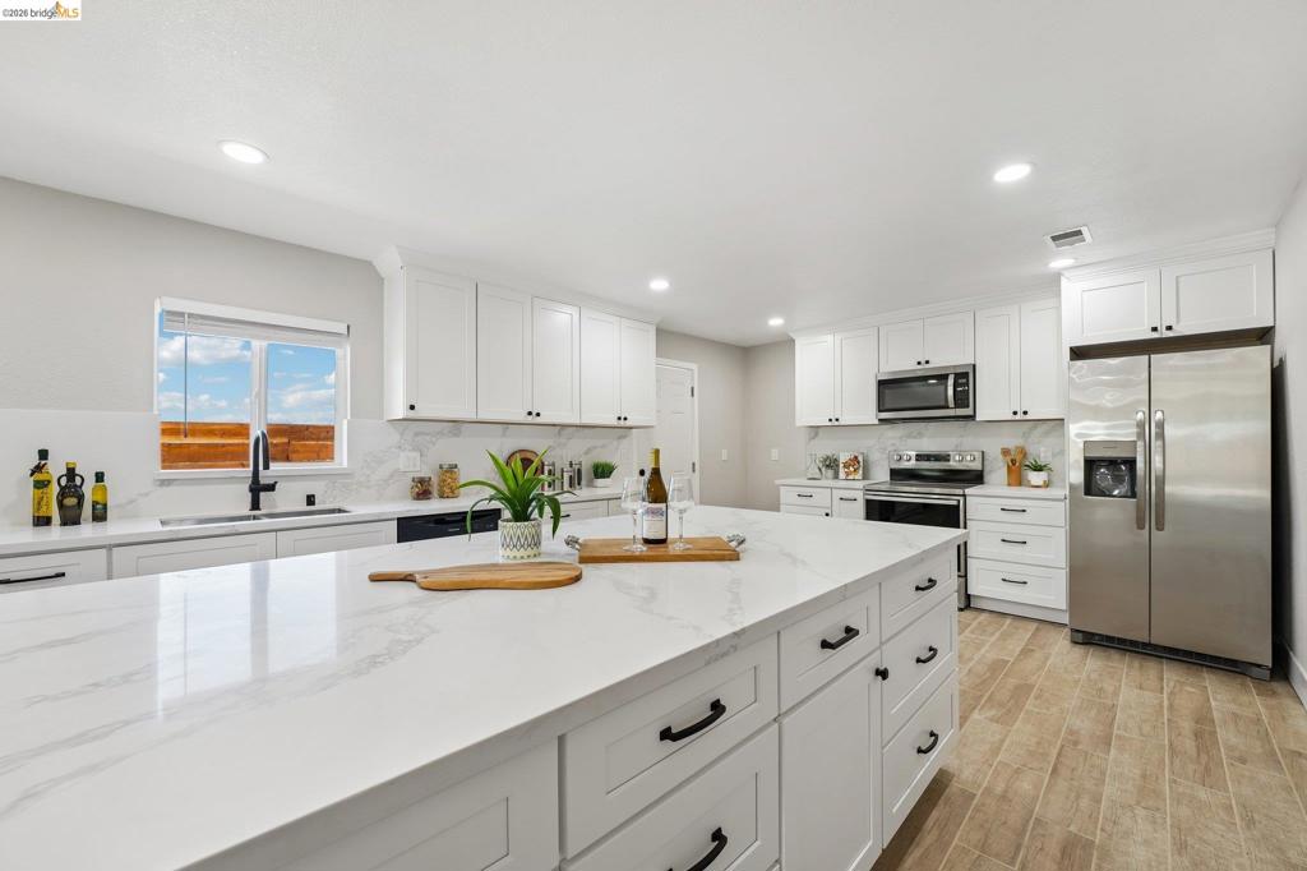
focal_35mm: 14
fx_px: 508
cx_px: 654
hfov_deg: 104.3
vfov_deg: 81.2
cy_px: 436
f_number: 8
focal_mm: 14
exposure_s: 1/30
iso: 640
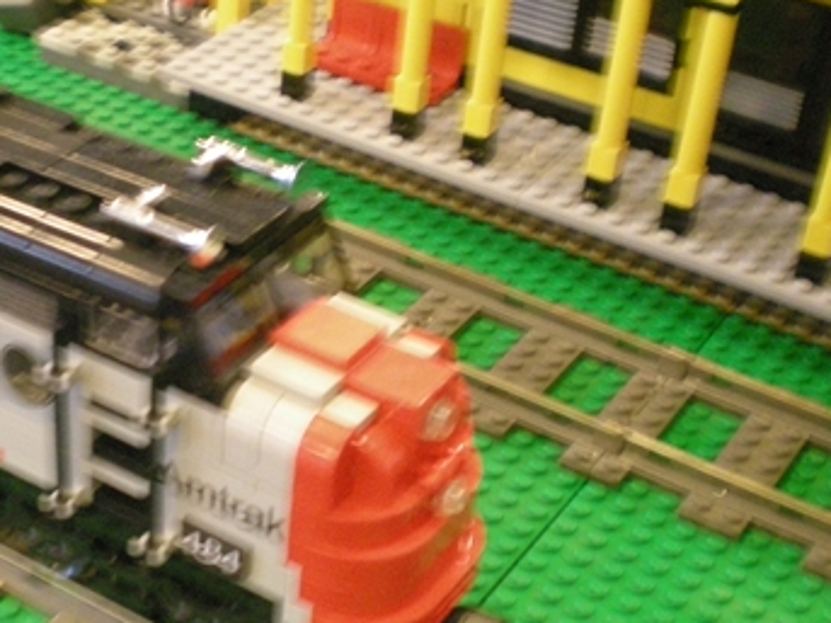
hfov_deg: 26.9
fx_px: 1704
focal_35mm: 71
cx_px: 162
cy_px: 400
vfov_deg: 20.7
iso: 400
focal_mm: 6.3
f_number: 3.1
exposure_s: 1/6
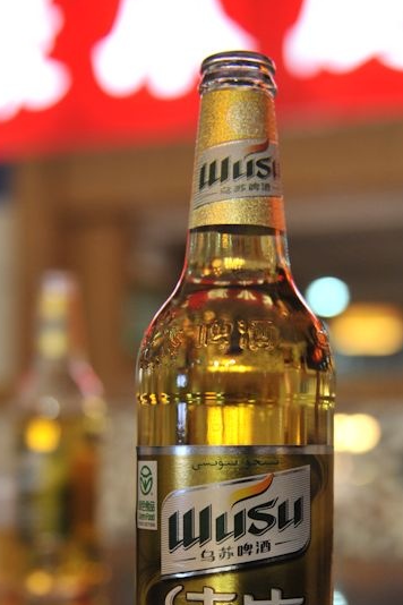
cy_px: 483
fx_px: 1159
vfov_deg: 28.6
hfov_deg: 19.6
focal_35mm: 69
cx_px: 281
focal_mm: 36
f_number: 2.8
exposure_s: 1/60
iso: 800
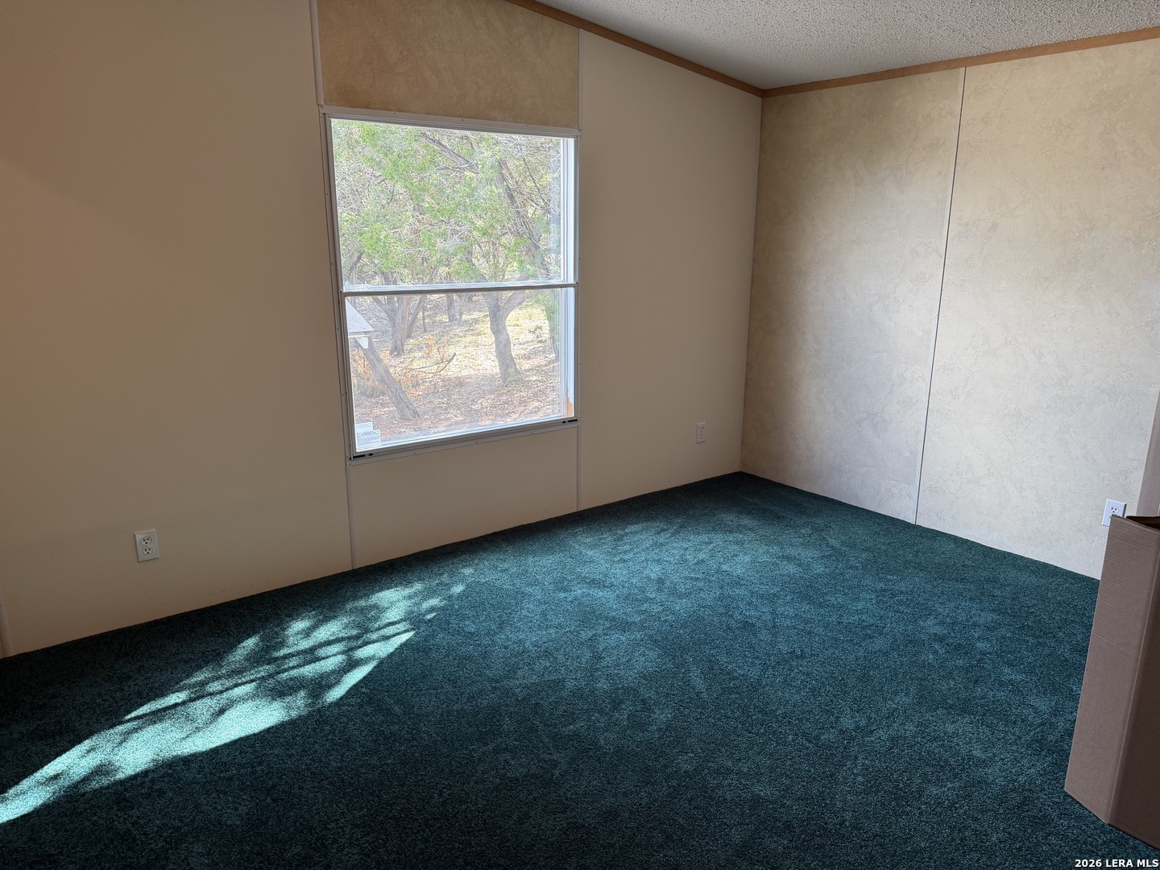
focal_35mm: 24
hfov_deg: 71.6
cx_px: 580
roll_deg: +0.0
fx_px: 804
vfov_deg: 56.8
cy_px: 435
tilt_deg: -14.9
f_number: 1.78
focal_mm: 6.76
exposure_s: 1/120
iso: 125
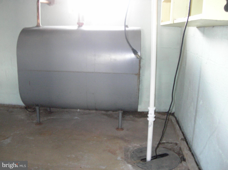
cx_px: 114
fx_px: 237
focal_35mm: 36
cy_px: 85
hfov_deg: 51.4
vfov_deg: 39.6
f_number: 2.7
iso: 300
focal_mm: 6
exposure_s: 1/2
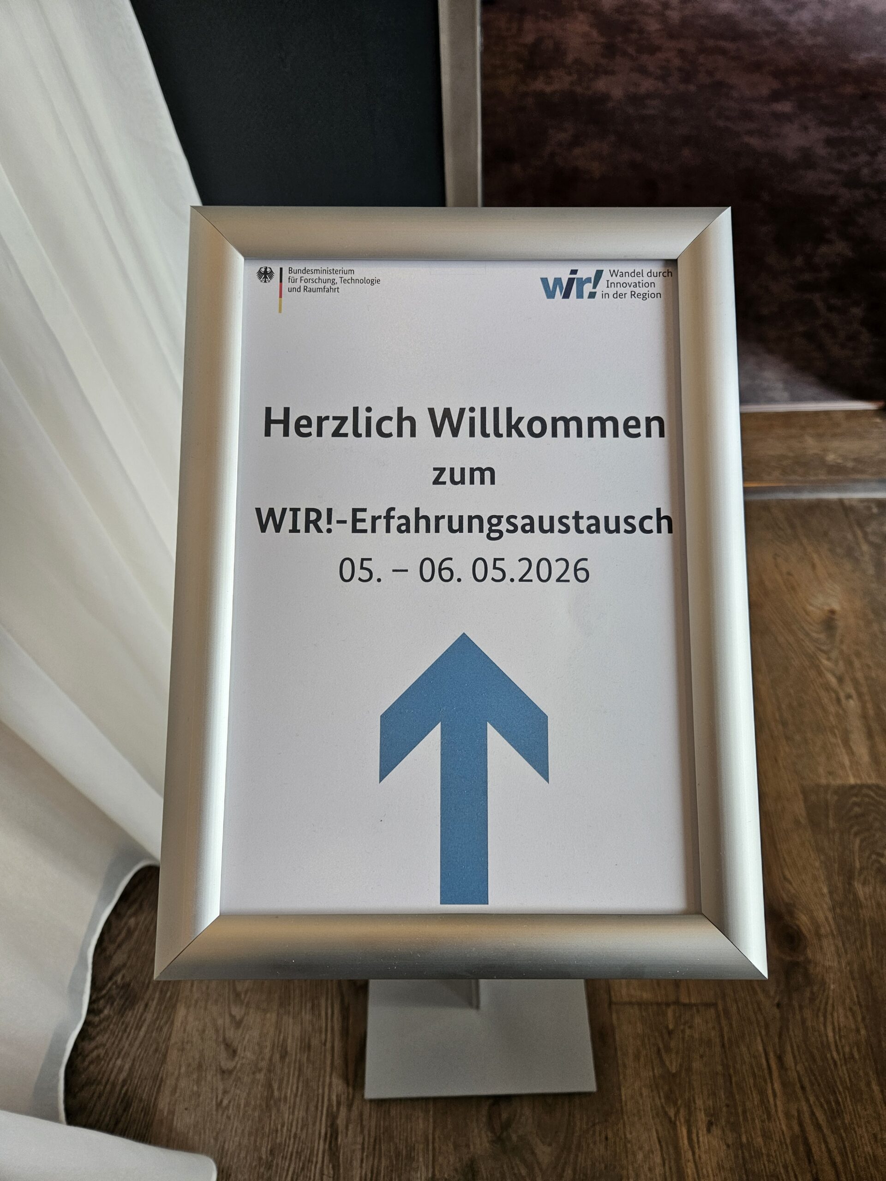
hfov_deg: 58.9
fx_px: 785
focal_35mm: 23
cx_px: 443
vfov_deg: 73.9
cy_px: 590
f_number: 1.8
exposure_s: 1/100
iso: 125
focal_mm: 5.4
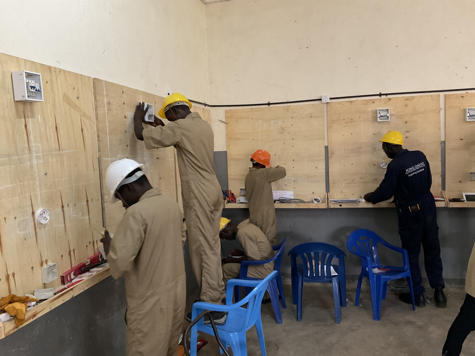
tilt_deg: -4.9
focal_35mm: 29
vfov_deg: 48.2
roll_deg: +2.3
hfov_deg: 61.7
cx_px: 238
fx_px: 398
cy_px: 178
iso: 200
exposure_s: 1/33
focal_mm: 3
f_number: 1.8
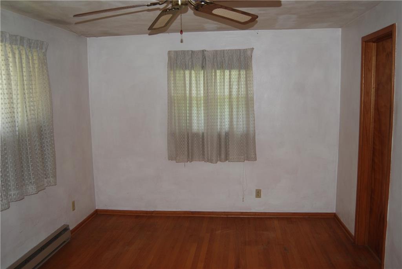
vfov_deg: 43.7
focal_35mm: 30
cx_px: 201
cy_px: 134
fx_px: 335
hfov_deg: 61.9
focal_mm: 20
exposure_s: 1/60
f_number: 3.8
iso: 200
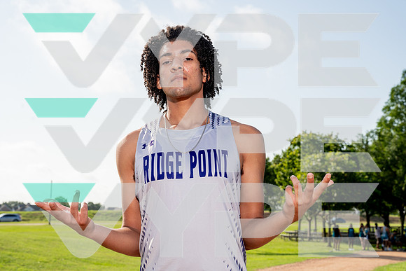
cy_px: 136
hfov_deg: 35.6
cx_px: 203
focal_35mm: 56
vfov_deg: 24.2
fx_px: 632
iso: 100
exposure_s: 1/250
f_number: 8
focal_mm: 56
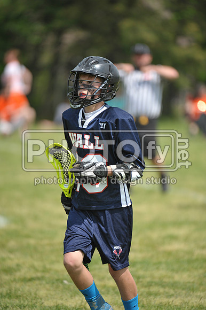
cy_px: 155
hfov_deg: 3.9
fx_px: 3008
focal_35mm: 350
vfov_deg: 5.9
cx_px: 103
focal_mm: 350
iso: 640
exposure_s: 1/3200
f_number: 4
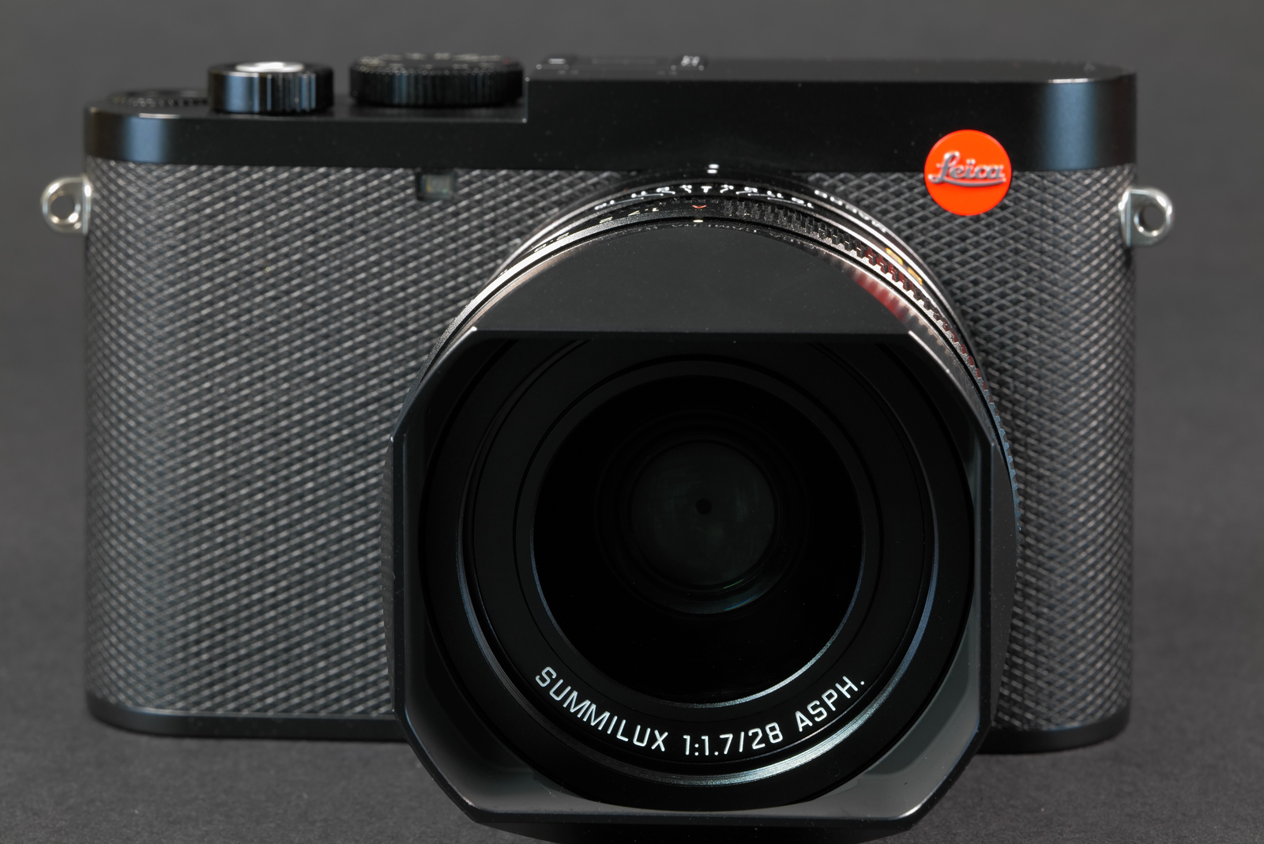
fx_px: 3161
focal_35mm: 90
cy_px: 422
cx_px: 632
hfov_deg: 22.6
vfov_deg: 15.2
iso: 800
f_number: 20
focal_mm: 90
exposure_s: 3
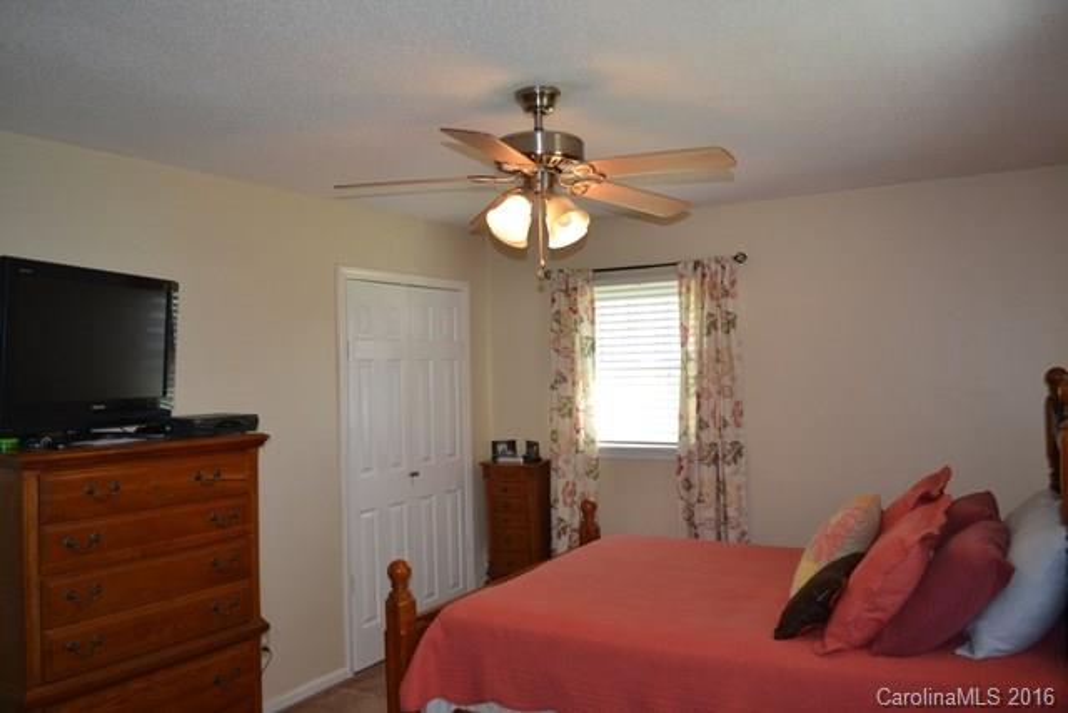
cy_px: 356
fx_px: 801
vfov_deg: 48.0
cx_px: 534
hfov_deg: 67.4
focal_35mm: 27
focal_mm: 18
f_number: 4
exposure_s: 1/60
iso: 400
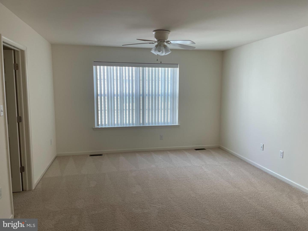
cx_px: 154
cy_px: 116
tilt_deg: -5.1
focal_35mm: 26
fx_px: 231
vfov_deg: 53.1
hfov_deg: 67.3
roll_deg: -0.3
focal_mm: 4.2
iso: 40
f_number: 1.6
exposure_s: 1/120
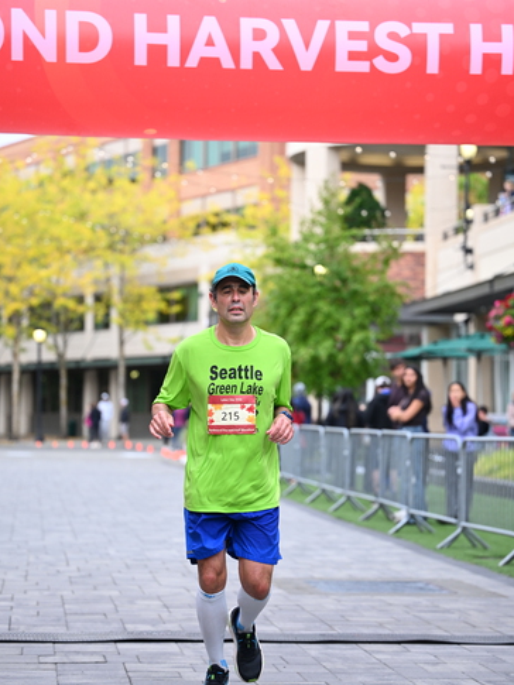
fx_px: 1900
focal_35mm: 96
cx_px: 256
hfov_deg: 15.4
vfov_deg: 20.4
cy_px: 356
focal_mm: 88
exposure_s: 1/1600
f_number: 2.8
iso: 1000
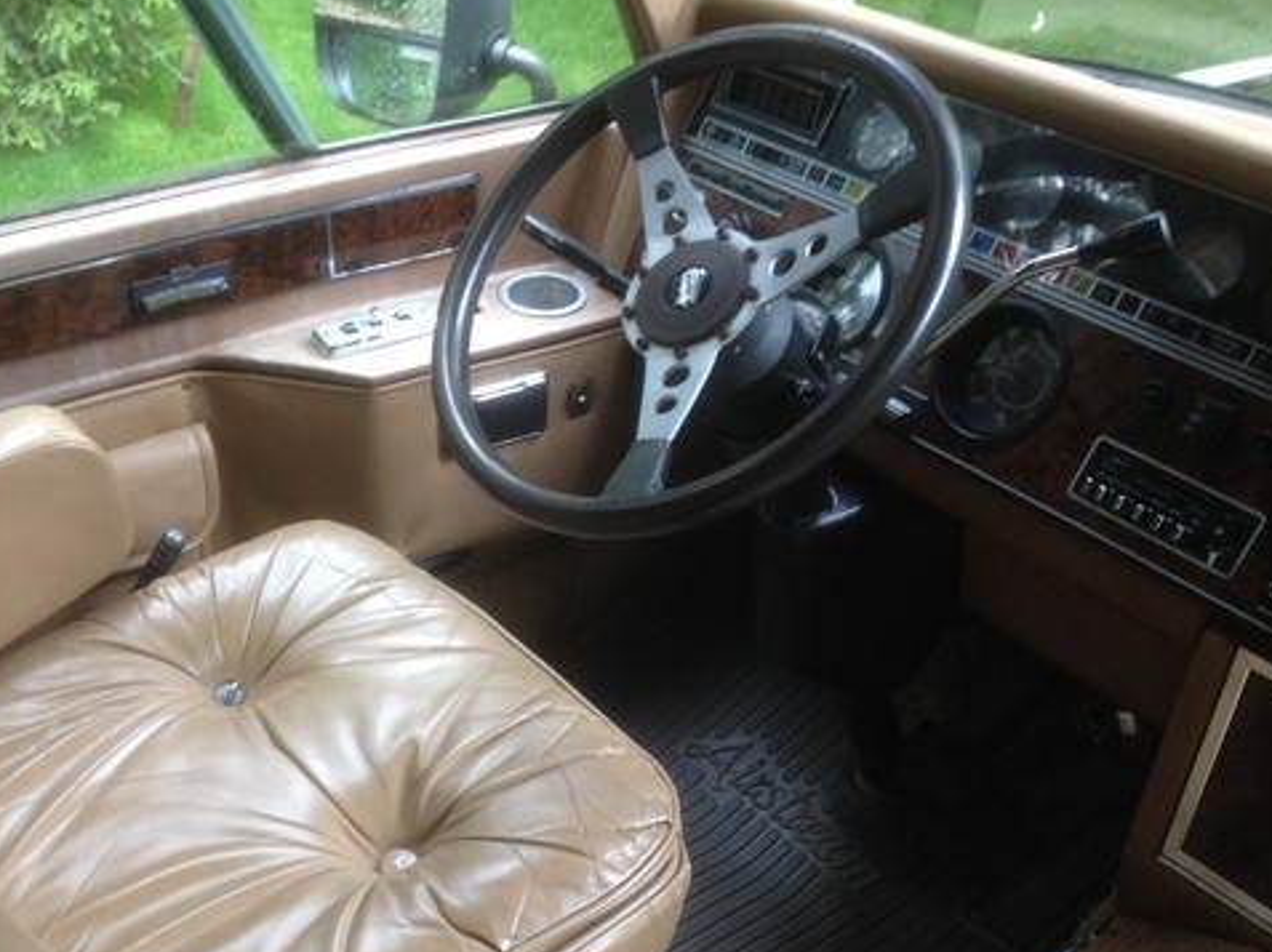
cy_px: 555
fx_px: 1726
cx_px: 437
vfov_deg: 30.8
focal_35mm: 47
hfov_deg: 40.0
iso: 50
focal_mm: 4.28
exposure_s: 1/20
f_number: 2.4
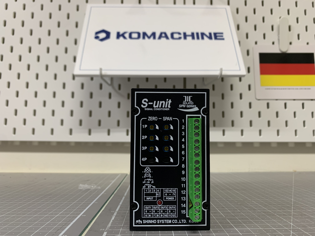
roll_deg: +0.3
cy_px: 118
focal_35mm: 26
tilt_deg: +6.8
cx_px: 158
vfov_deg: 53.1
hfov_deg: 67.3
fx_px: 237
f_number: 1.8
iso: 125
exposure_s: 1/60
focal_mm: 4.25
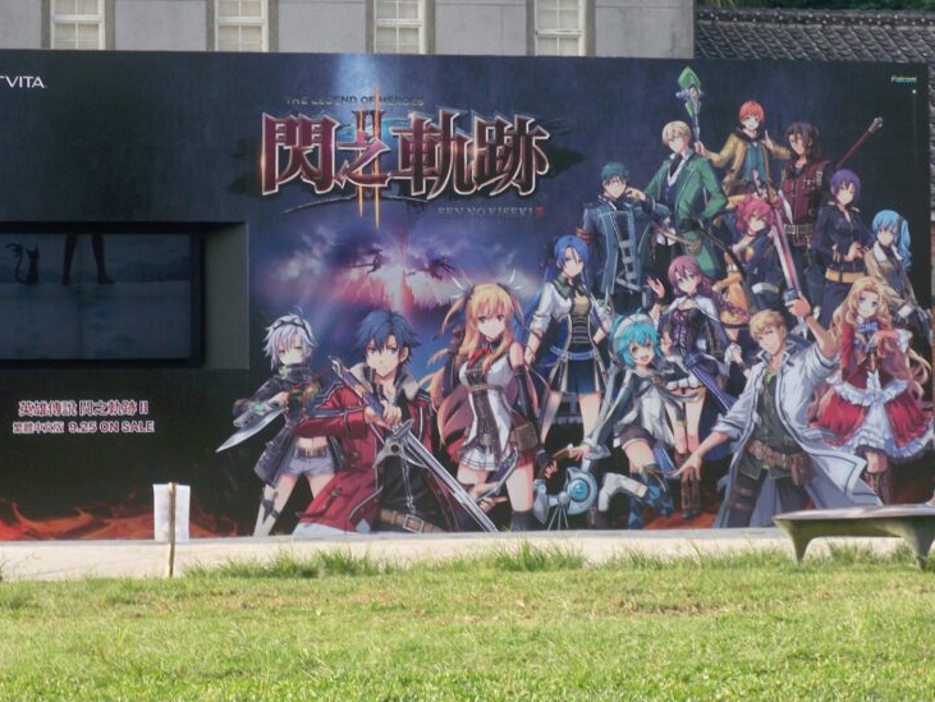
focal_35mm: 119
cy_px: 274
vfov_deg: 12.5
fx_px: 3216
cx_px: 413
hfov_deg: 16.5
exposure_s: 1/160
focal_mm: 15.1
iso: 80
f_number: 5.1
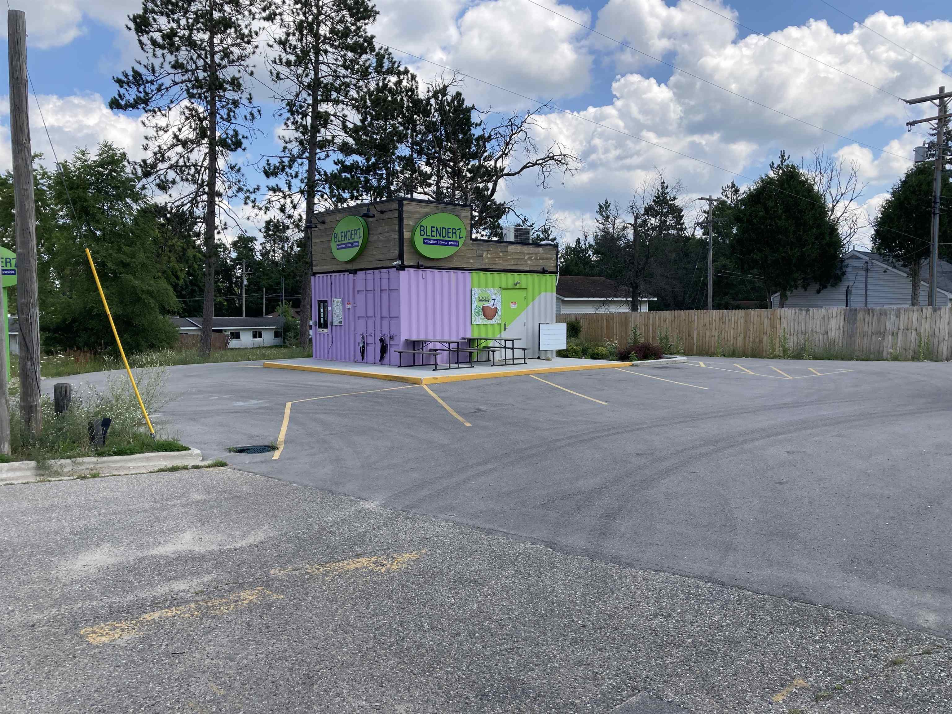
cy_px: 357
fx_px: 770
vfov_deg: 49.7
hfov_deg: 63.4
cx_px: 476
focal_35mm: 28
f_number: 1.8
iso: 20
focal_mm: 3.99
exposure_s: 1/1517
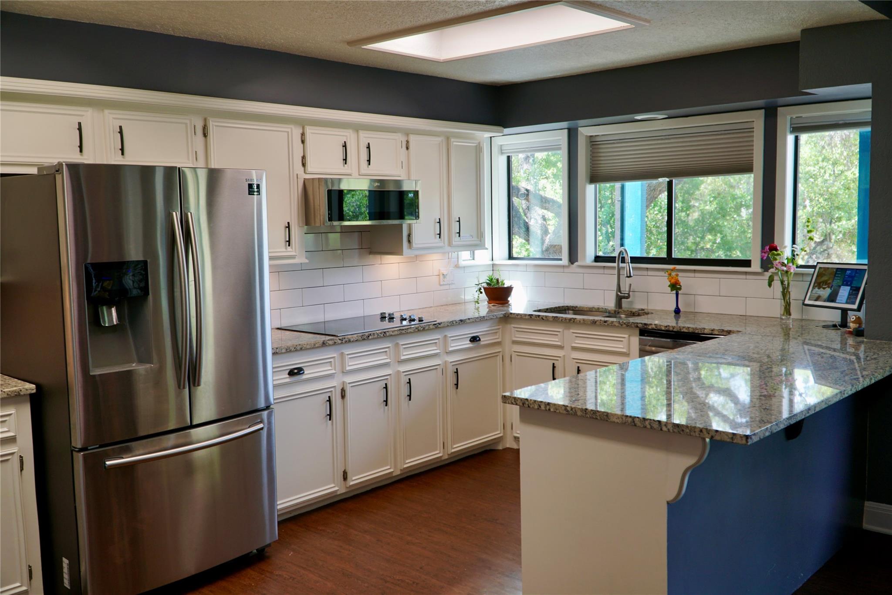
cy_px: 298
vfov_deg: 41.7
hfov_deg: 59.5
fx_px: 780
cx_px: 446
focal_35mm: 32
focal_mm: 21
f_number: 4
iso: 160
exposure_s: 1/60
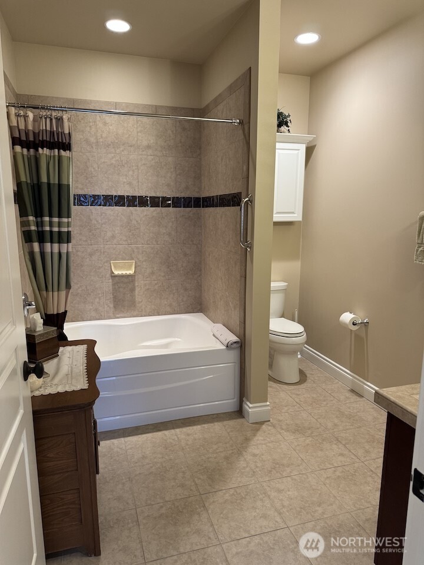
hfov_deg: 56.8
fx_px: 392
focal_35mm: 24
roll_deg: +0.0
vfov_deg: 71.6
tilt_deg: -10.2
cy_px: 282
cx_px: 212
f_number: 1.78
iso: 250
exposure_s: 1/60
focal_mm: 6.76
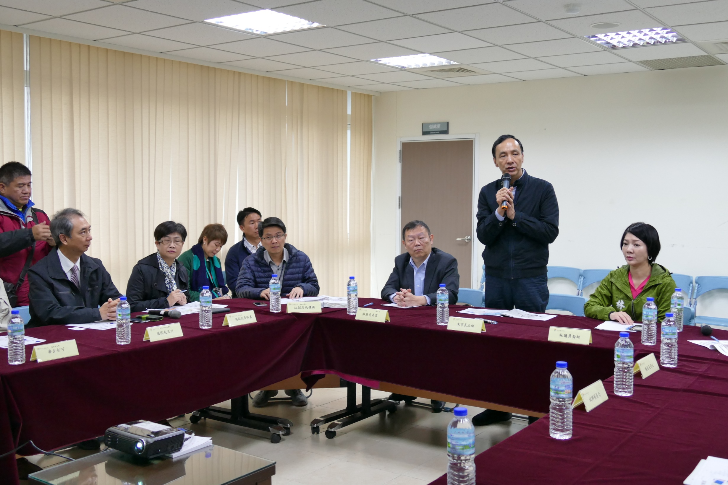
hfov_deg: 49.5
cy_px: 242
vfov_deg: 34.2
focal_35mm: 39
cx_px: 364
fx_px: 789
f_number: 3.1
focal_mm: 14.24
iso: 500
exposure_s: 1/80
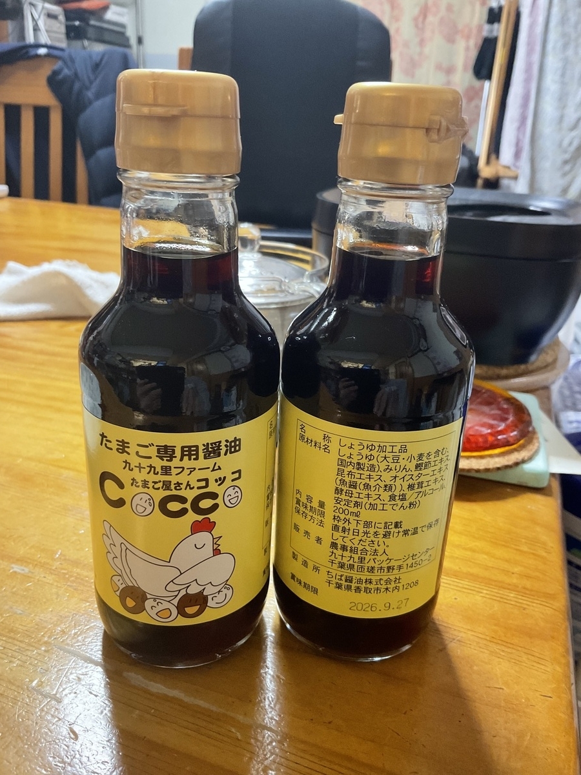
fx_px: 649
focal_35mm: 29
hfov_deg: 48.2
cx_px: 290
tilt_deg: -22.6
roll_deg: -2.3
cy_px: 388
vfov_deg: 61.7
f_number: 1.8
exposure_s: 1/33
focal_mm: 3
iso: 320
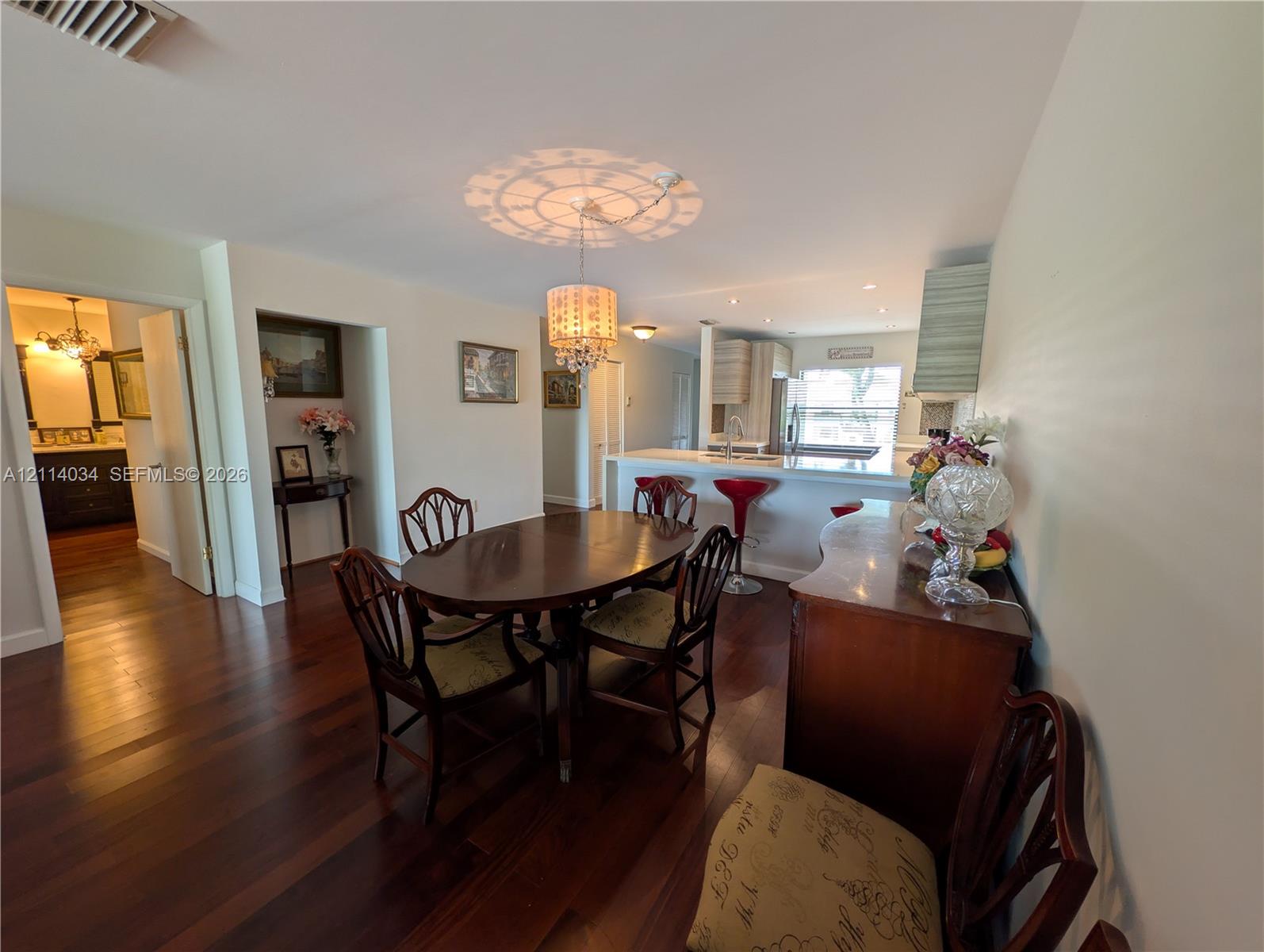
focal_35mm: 12
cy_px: 476
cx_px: 632
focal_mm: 2.02
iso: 48
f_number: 1.7
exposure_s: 1/60
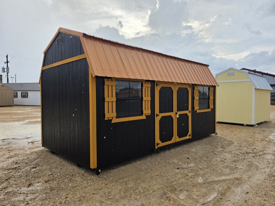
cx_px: 138
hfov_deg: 73.9
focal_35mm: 23
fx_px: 183
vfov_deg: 58.9
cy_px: 103
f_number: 1.4
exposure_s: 1/2937
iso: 64
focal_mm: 6.5
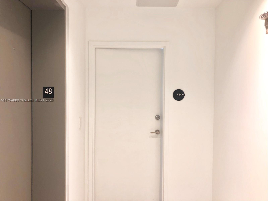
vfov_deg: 49.7
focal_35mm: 28
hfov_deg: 63.4
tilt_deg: -1.9
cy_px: 100
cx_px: 134
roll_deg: -0.4
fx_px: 217
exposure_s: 1/16
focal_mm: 4
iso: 32
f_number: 1.8
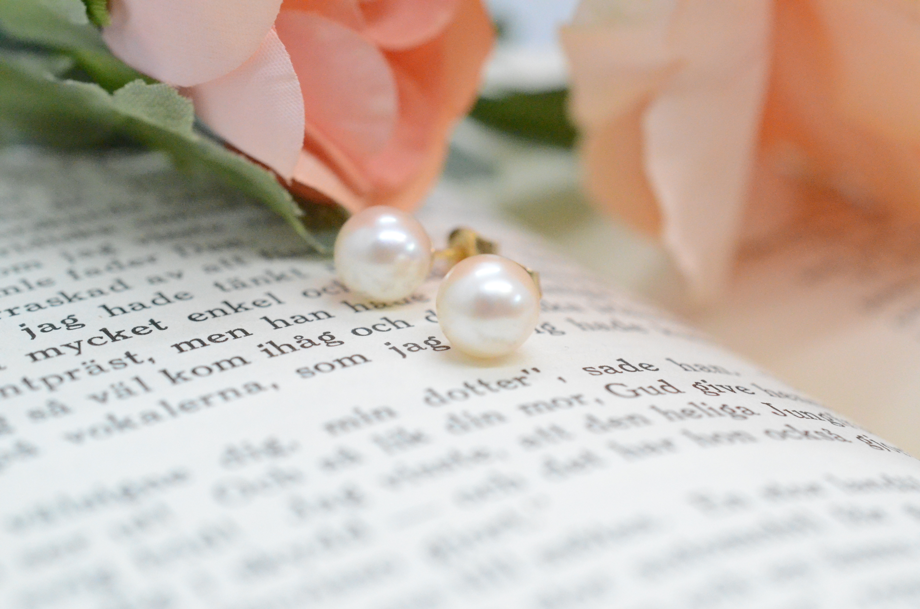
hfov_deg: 33.5
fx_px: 1530
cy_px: 304
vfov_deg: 22.5
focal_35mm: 60
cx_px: 460
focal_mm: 40
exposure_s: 1/2500
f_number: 6.3
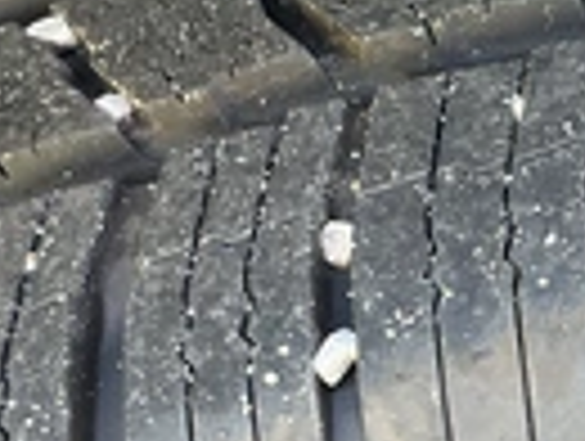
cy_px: 252
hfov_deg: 22.1
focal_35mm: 86
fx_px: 1456
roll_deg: -26.7
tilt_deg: -34.6
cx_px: 540
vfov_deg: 17.2
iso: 64
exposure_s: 1/61
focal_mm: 3
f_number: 1.8
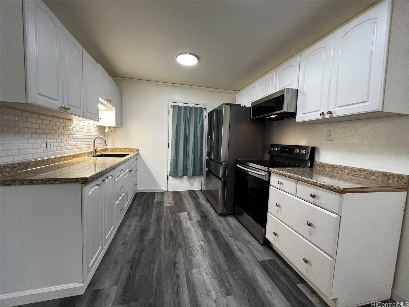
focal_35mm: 13
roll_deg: -2.7
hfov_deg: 106.2
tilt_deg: -4.2
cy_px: 154
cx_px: 204
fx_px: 154
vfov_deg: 89.9
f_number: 1.8
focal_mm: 1.57
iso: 200
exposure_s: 1/120
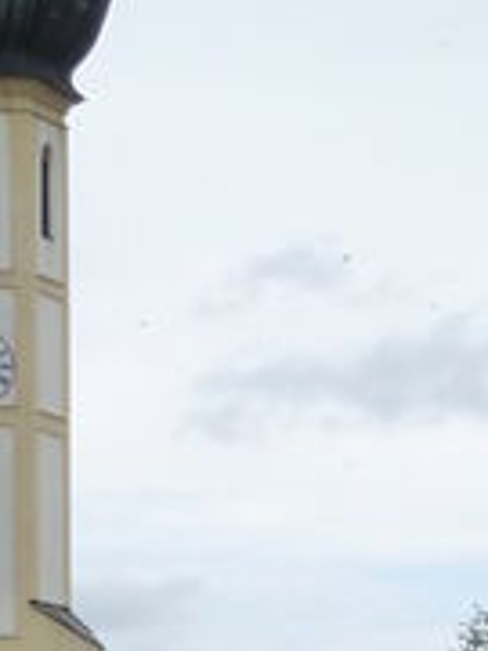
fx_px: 4492
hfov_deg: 6.2
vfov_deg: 8.0
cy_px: 1103
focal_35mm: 239
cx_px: -65
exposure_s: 1/800
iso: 160
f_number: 3.9
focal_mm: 7.4
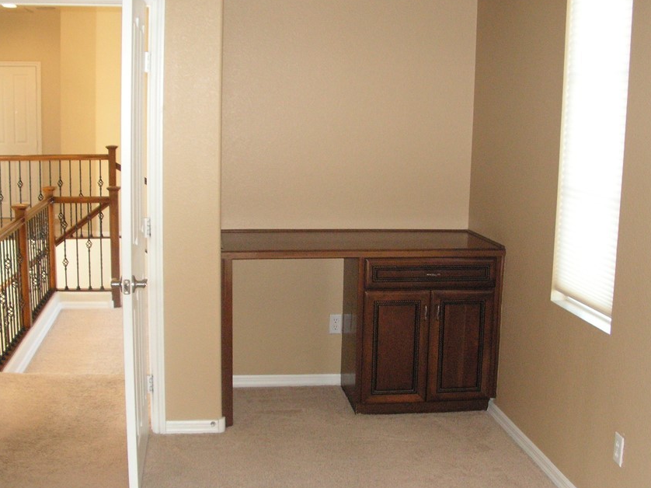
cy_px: 250
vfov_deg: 32.9
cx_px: 321
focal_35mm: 44
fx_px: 827
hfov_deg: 43.0
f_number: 3.2
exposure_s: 1/40
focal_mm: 6
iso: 160
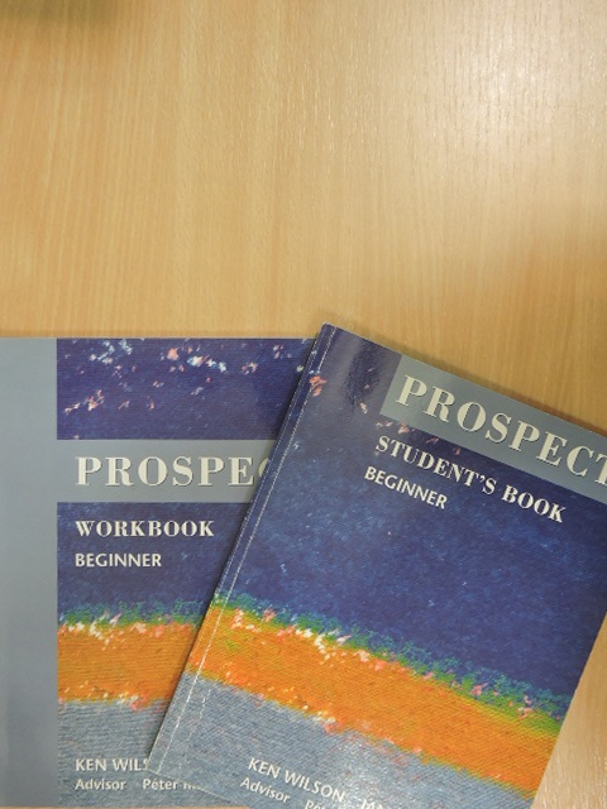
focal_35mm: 30
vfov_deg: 60.0
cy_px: 404
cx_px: 304
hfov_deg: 46.8
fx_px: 701
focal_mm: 5.4
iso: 400
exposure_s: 1/20
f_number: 3.5
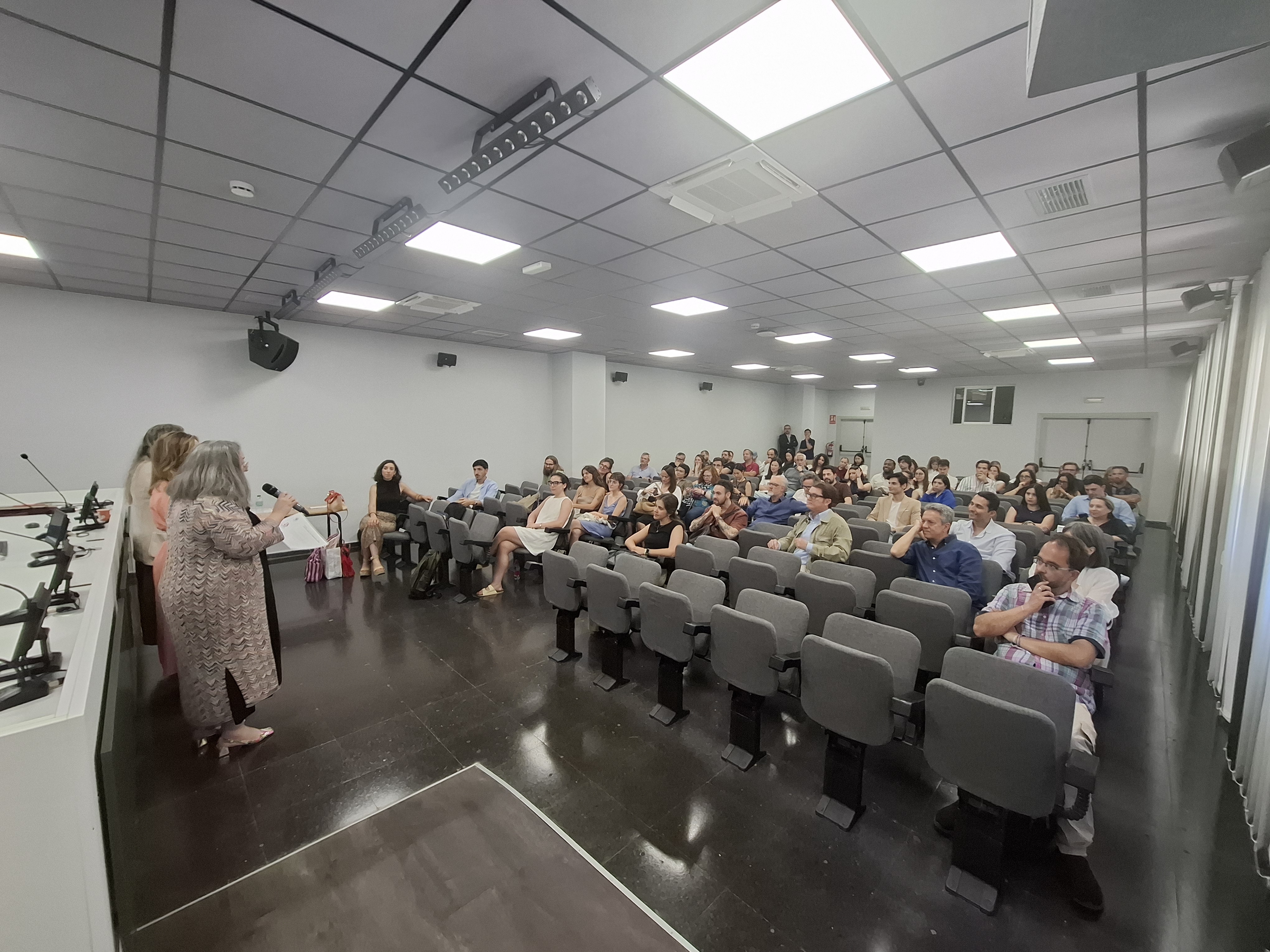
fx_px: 477
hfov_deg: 106.2
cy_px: 476
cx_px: 635
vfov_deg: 89.9
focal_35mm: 13
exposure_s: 1/50
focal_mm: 1.74
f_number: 2.2
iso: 100
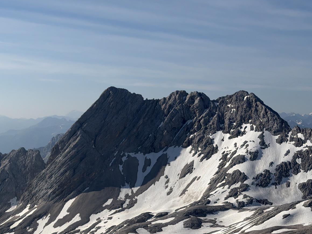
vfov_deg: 17.7
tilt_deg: +2.0
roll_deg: -1.7
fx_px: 748
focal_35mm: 83
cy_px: 83
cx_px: 49
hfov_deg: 23.1
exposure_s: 1/11364
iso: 80
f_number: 1.78
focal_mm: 6.76
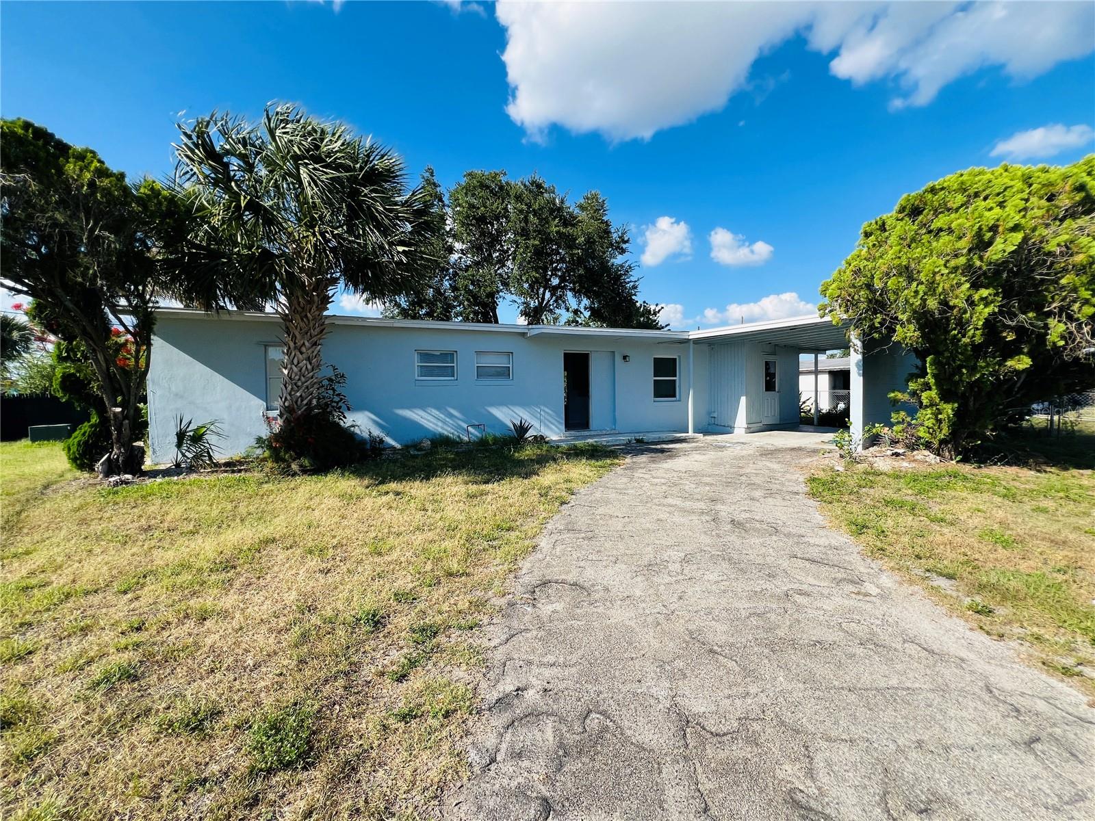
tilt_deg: +0.1
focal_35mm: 13
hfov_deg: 106.2
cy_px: 410
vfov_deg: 89.9
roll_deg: +1.1
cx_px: 548
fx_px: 411
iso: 32
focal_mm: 1.57
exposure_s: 1/1206
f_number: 1.8
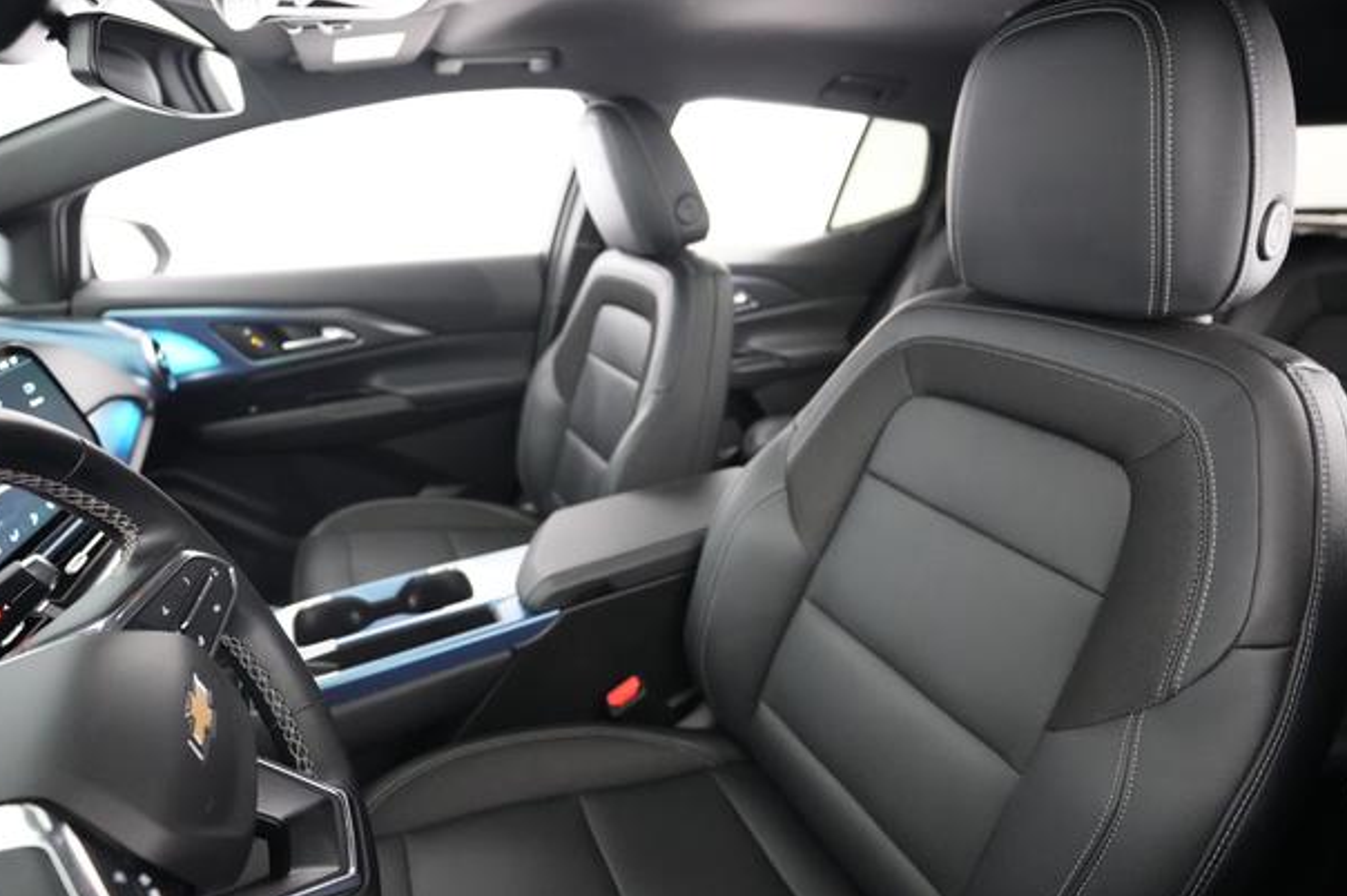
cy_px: 432
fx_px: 673
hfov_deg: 90.0
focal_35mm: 18
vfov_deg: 67.3
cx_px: 680
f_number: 2.8
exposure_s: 1/50
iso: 12800
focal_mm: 17
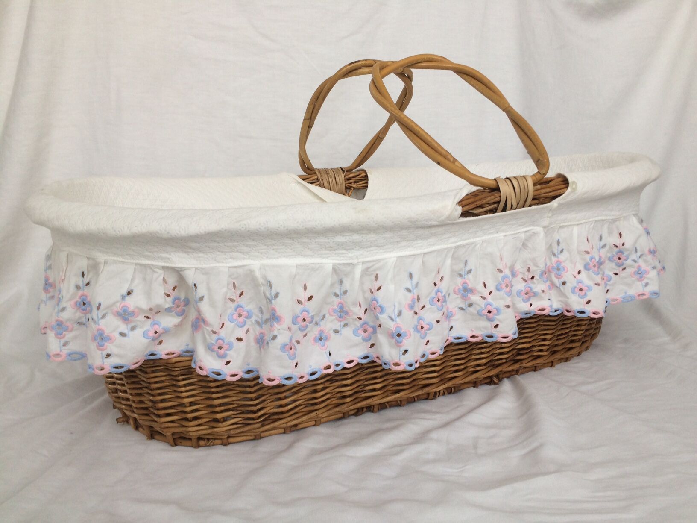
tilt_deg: -10.5
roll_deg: +2.3
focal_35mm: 29
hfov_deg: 61.7
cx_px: 348
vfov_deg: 48.2
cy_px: 262
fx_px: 584
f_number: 2.2
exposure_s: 1/100
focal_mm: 4.15
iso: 50
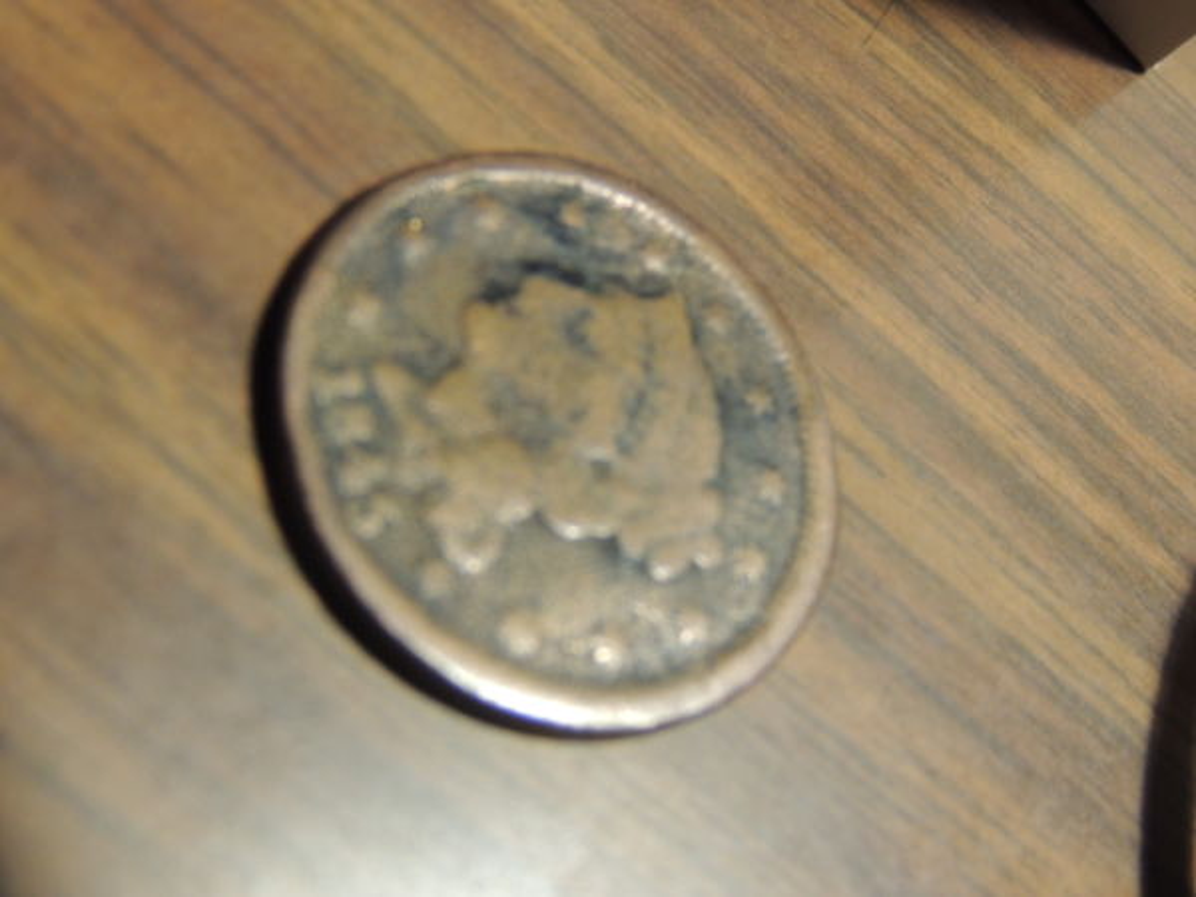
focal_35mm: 60
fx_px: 2073
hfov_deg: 32.2
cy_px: 448
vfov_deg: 24.4
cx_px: 598
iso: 400
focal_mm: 10.7
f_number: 3.7
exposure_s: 1/20
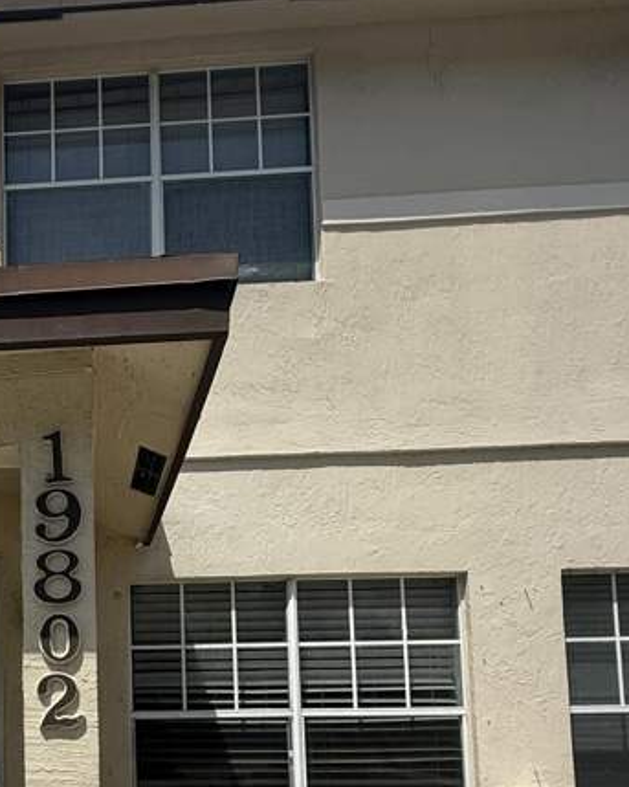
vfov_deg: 49.1
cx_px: 33
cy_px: 653
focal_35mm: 34
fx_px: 791
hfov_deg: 39.4
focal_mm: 2.22
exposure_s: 1/2717
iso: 50
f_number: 2.2
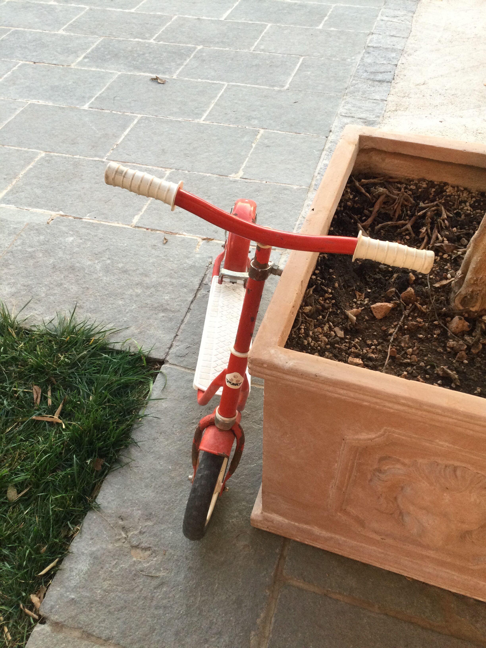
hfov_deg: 45.4
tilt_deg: -51.4
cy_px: 324
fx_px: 580
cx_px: 243
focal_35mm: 31
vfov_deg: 58.4
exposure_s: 1/33
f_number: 2.4
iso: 80
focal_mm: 3.3
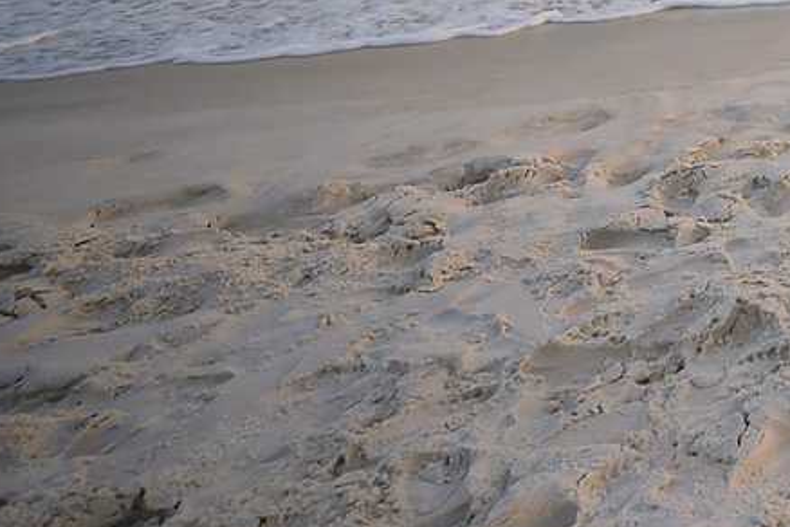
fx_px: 1053
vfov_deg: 22.5
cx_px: 1295
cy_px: -285
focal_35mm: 48
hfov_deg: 25.3
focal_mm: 14
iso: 400
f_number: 2.8
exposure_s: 1/2000
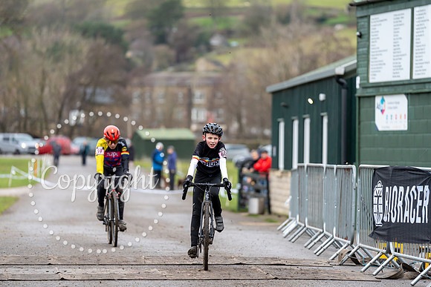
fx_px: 2395
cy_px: 144
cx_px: 216
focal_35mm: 200
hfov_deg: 10.3
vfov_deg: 6.9
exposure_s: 1/1000
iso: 1000
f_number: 3.2
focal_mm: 200
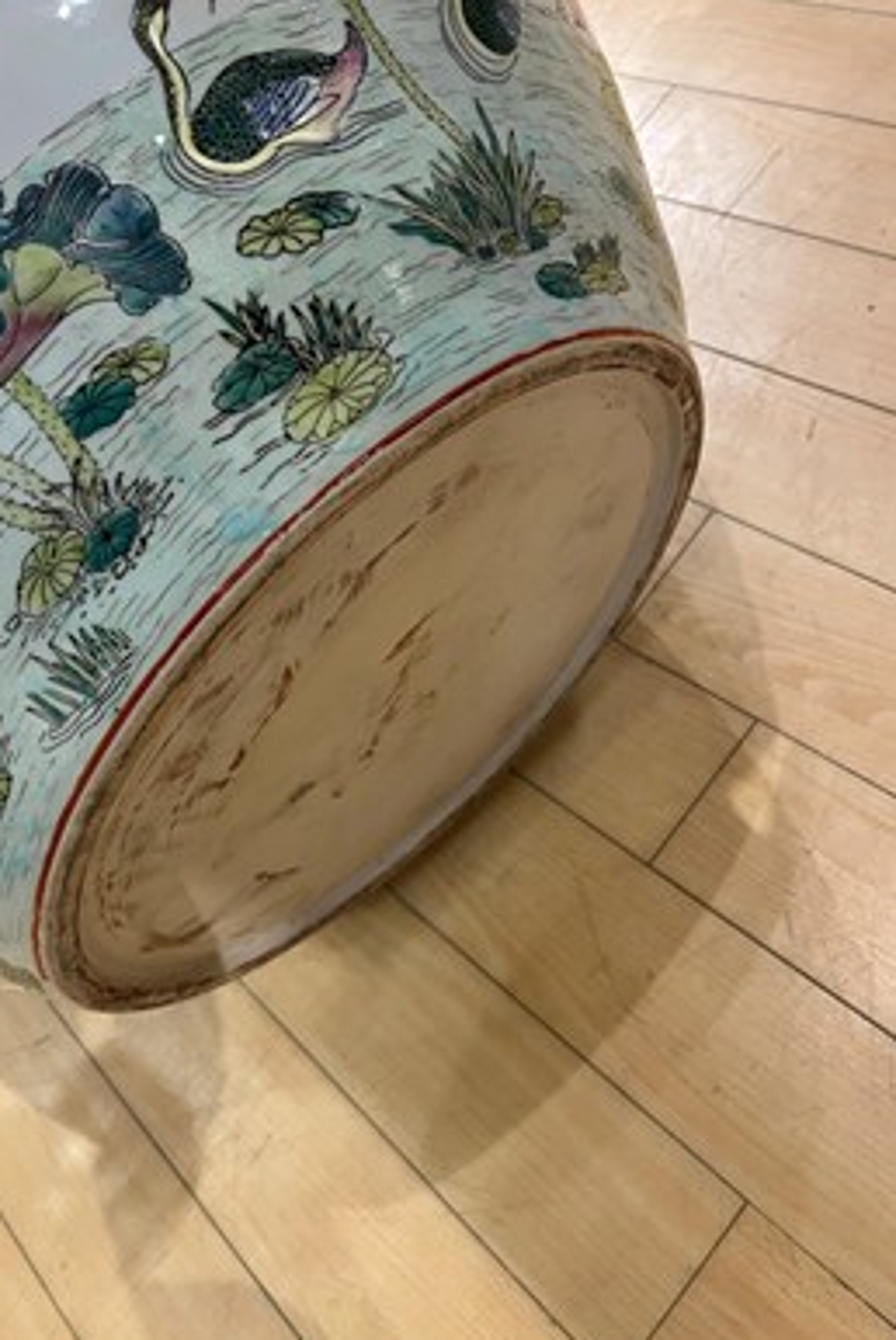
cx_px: 427
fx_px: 1043
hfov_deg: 46.5
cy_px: 691
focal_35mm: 28
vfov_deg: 65.4
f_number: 1.6
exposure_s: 1/60
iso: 100
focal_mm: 5.1
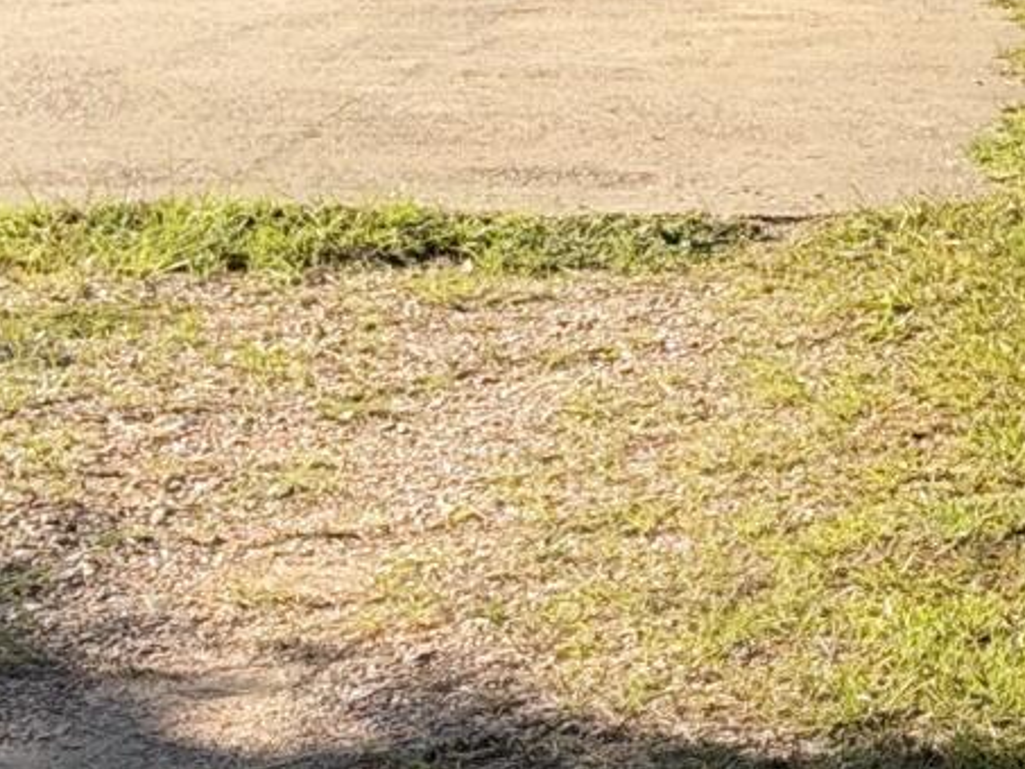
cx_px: 1923
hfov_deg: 11.4
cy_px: -228
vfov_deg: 9.2
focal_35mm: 159
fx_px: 4709
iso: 80
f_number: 1.8
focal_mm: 6.93
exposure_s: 1/1456
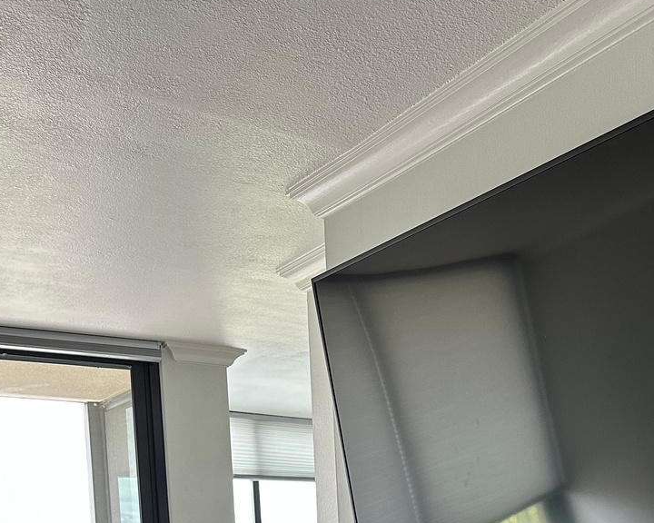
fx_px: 968
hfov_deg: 36.5
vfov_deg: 26.3
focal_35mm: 50
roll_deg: +0.9
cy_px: 656
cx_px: 488
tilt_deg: -5.4
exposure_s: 1/121
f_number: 1.78
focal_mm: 6.86
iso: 200
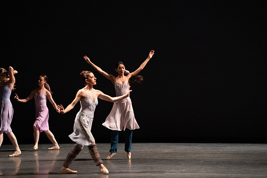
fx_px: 1484
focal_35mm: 200
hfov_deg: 10.3
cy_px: 89
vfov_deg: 6.9
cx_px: 134
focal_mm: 200
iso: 12800
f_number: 5
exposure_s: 1/400
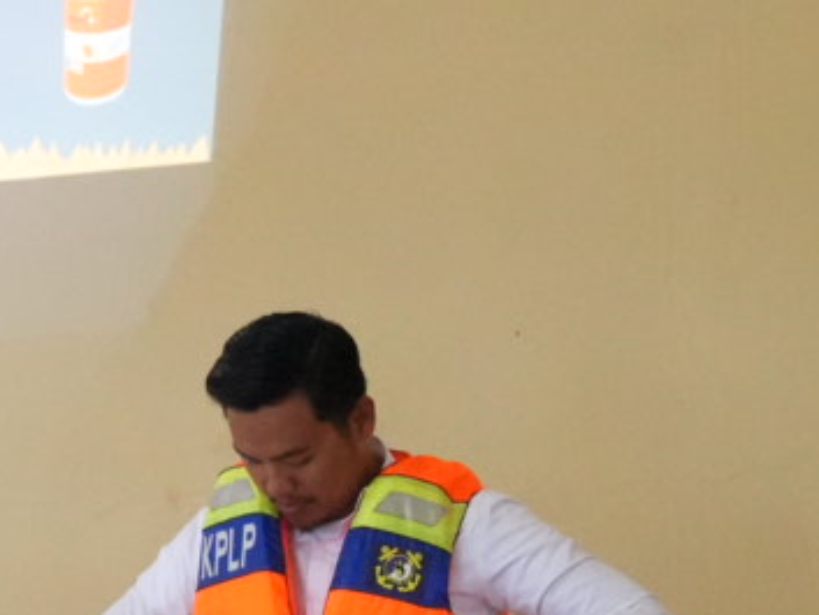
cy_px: 585
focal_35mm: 185
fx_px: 4379
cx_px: -418
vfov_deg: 8.0
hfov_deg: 10.3
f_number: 2.8
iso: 6400
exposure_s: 1/500
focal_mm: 28
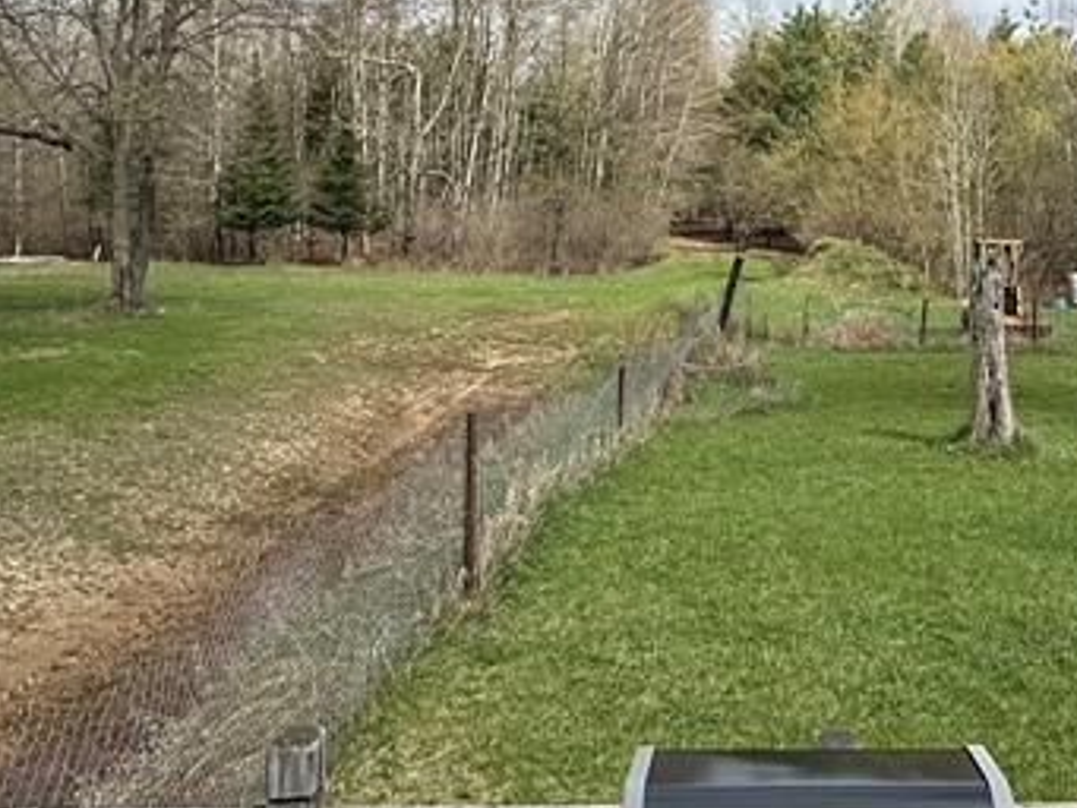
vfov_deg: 32.9
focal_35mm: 42
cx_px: 771
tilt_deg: +4.1
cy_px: 110
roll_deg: -0.6
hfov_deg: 43.7
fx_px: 1307
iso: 50
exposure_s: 1/2611
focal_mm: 2.22
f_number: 2.2
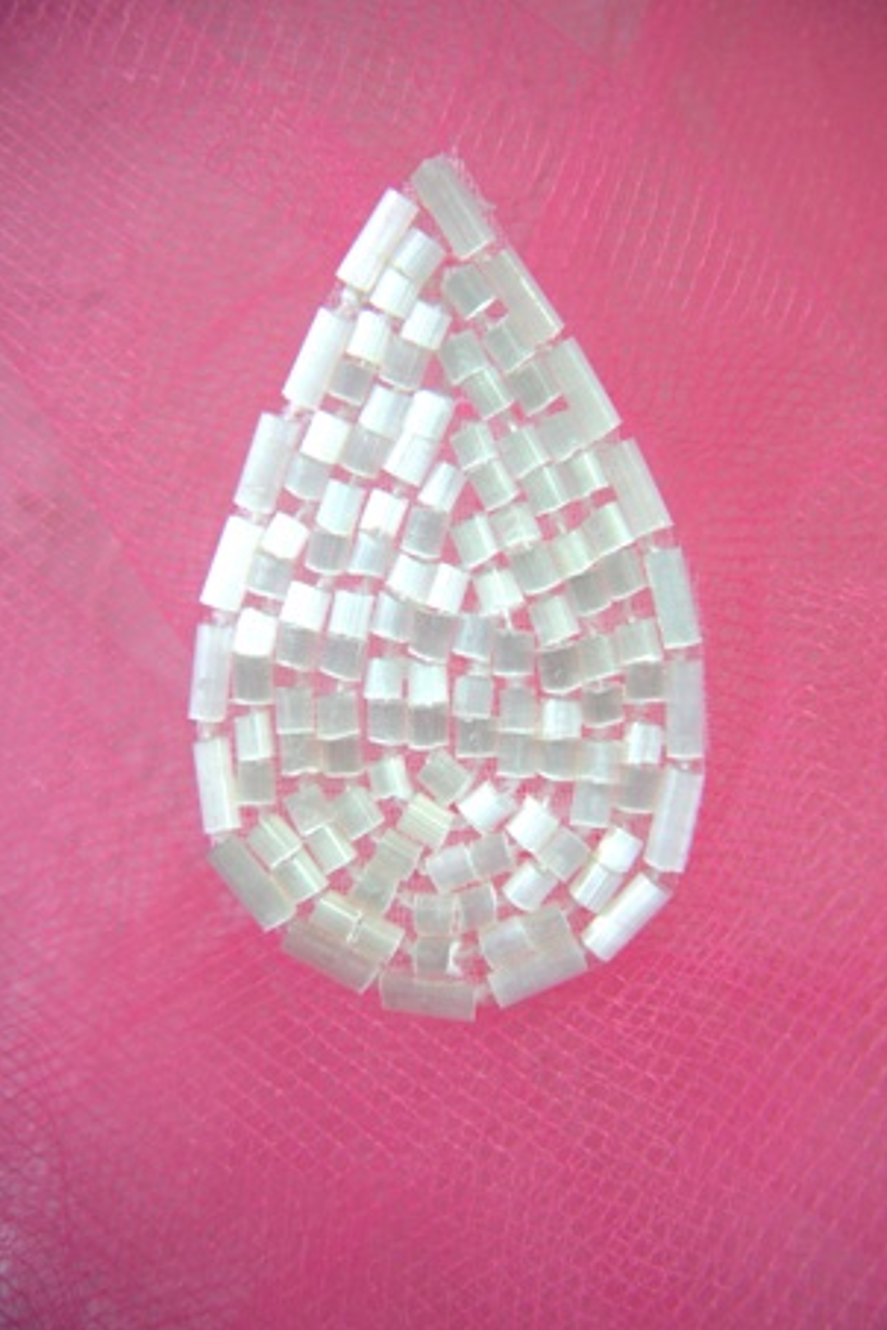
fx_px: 1367
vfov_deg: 51.9
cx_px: 477
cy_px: 669
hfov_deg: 35.9
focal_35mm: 37
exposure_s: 1/165
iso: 64
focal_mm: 5.9
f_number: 3.8
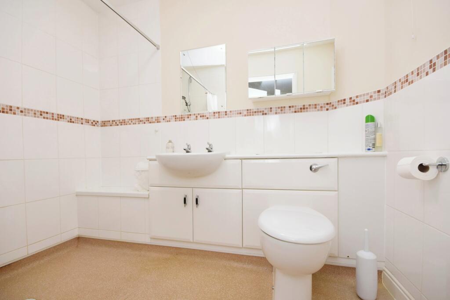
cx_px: 225
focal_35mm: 15
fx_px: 188
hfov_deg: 100.4
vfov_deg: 77.3
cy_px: 150
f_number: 8
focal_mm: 10
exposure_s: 1/30
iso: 500
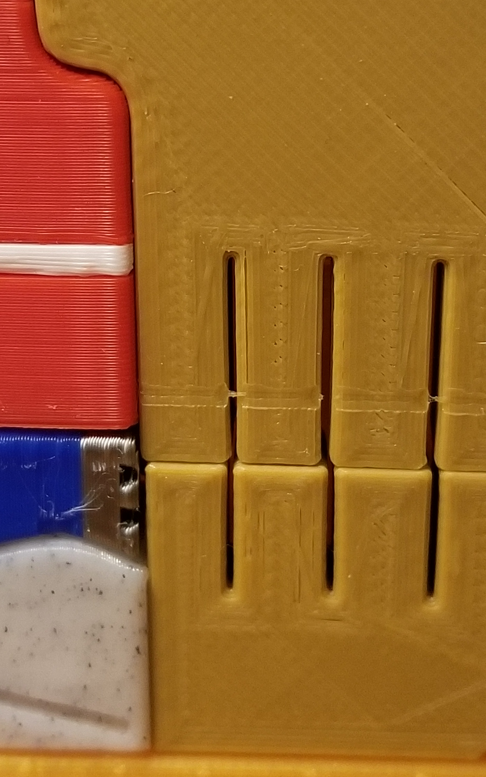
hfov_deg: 17.6
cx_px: 260
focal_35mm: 74
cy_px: 217
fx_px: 1568
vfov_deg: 27.5
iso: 250
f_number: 1.7
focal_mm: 4.25
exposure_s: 1/15
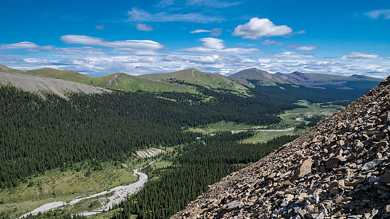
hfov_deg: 69.9
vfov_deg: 42.5
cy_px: 138
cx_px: 189
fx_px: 279
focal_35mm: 27
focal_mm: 12
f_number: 8
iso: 200
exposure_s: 1/200
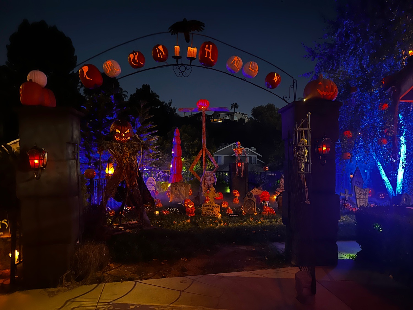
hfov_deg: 71.6
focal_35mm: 24
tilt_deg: +3.2
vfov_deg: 56.8
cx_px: 206
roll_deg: -0.9
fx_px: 286
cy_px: 155
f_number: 1.78
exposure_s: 1/9
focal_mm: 6.86
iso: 2000
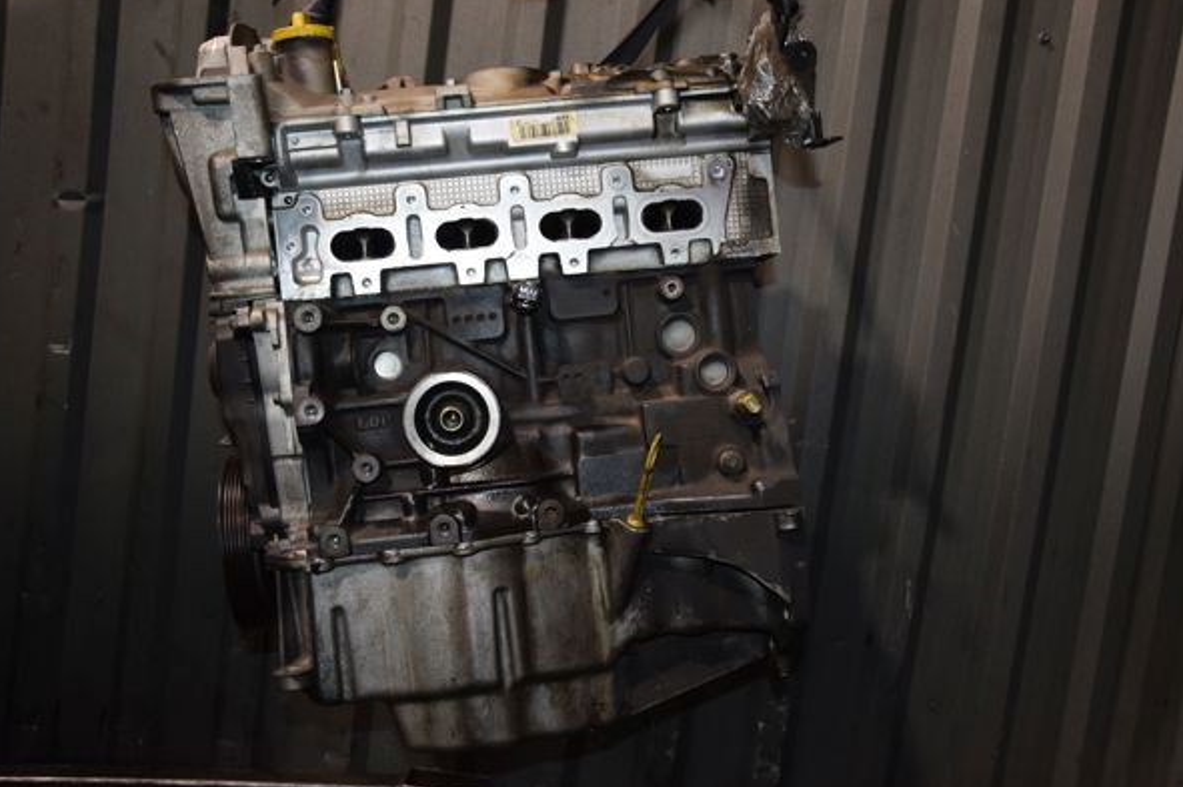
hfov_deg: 49.6
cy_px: 372
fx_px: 1280
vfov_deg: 34.1
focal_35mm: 39
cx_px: 590
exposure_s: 1/60
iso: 800
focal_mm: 24
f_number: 5
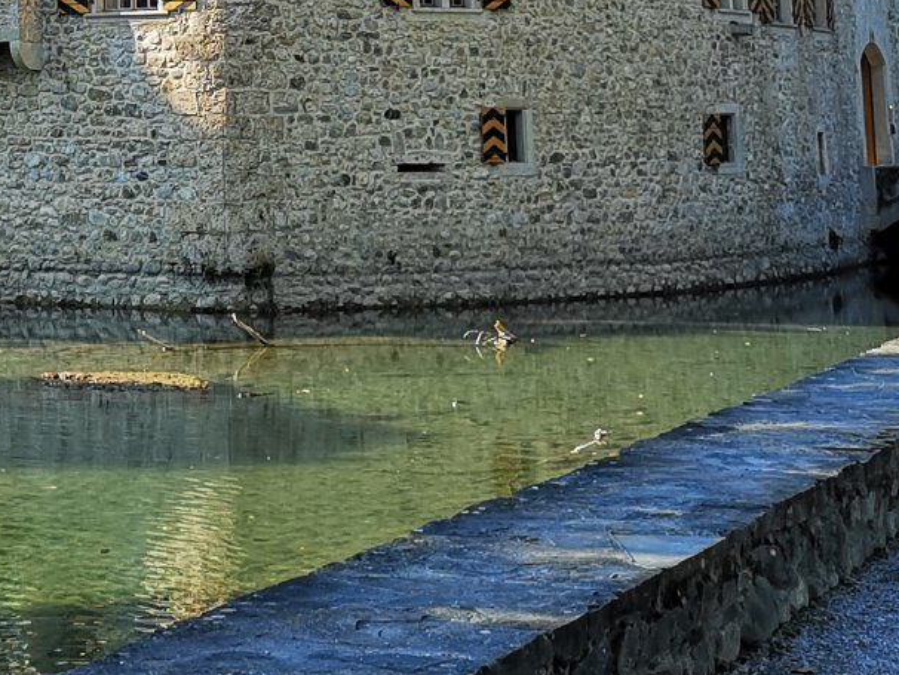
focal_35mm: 98
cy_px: -255
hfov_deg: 19.4
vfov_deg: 14.3
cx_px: -21
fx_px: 2546
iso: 50
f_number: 1.8
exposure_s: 1/850
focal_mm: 3.95
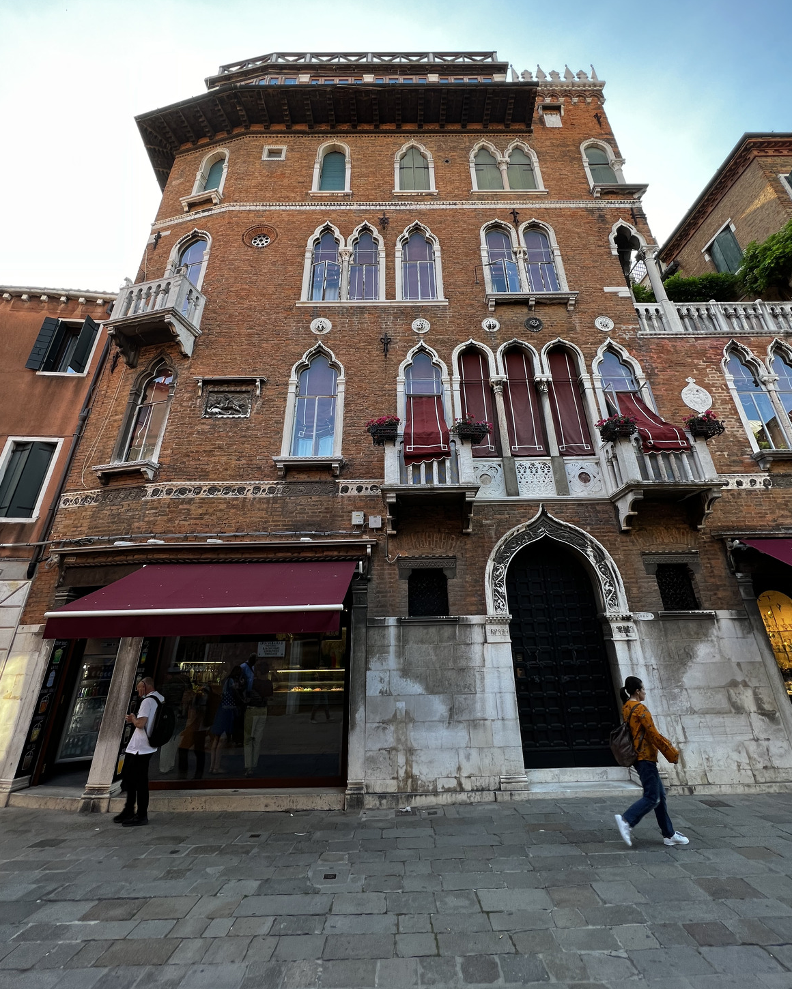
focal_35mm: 14
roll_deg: +1.0
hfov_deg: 88.0
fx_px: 410
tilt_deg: +24.2
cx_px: 401
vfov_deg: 100.4
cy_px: 450
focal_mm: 1.57
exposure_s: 1/140
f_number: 1.8
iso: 32
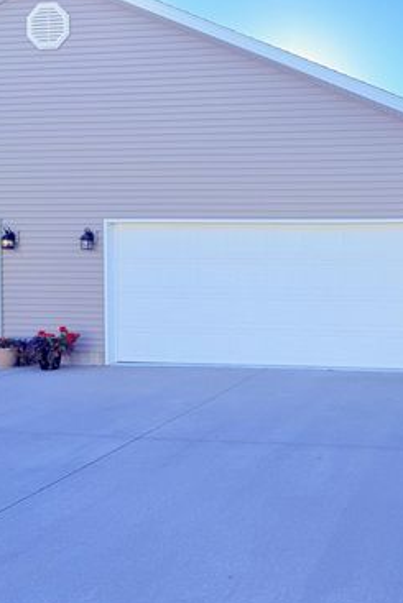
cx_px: 377
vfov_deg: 55.8
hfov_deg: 36.1
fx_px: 570
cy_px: 303
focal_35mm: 34
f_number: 1.78
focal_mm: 6.76
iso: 100
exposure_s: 1/1770
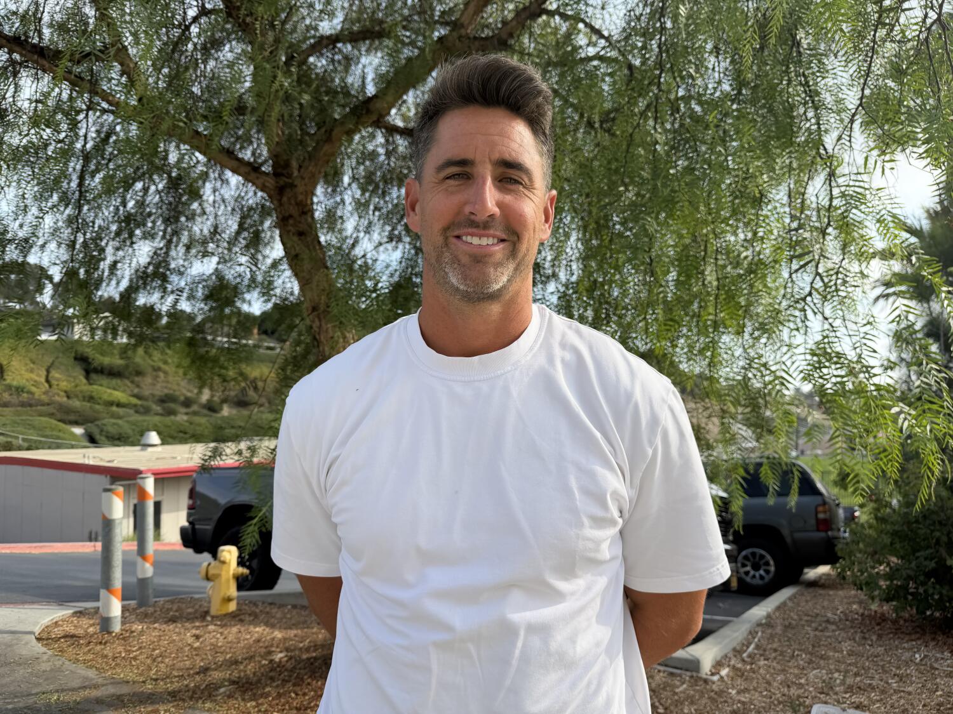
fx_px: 661
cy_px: 357
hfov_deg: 71.6
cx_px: 476
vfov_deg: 56.8
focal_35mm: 24
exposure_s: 1/2232
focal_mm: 6.76
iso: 80
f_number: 1.78
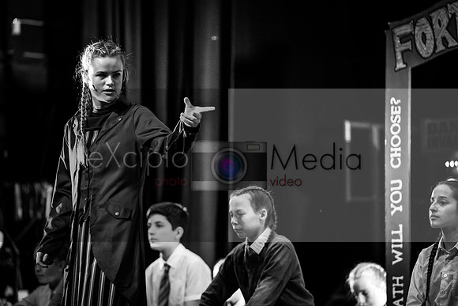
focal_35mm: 154
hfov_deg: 13.4
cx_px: 217
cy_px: 153
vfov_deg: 8.9
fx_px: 1955
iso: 6400
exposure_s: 1/40
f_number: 2.8
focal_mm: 140
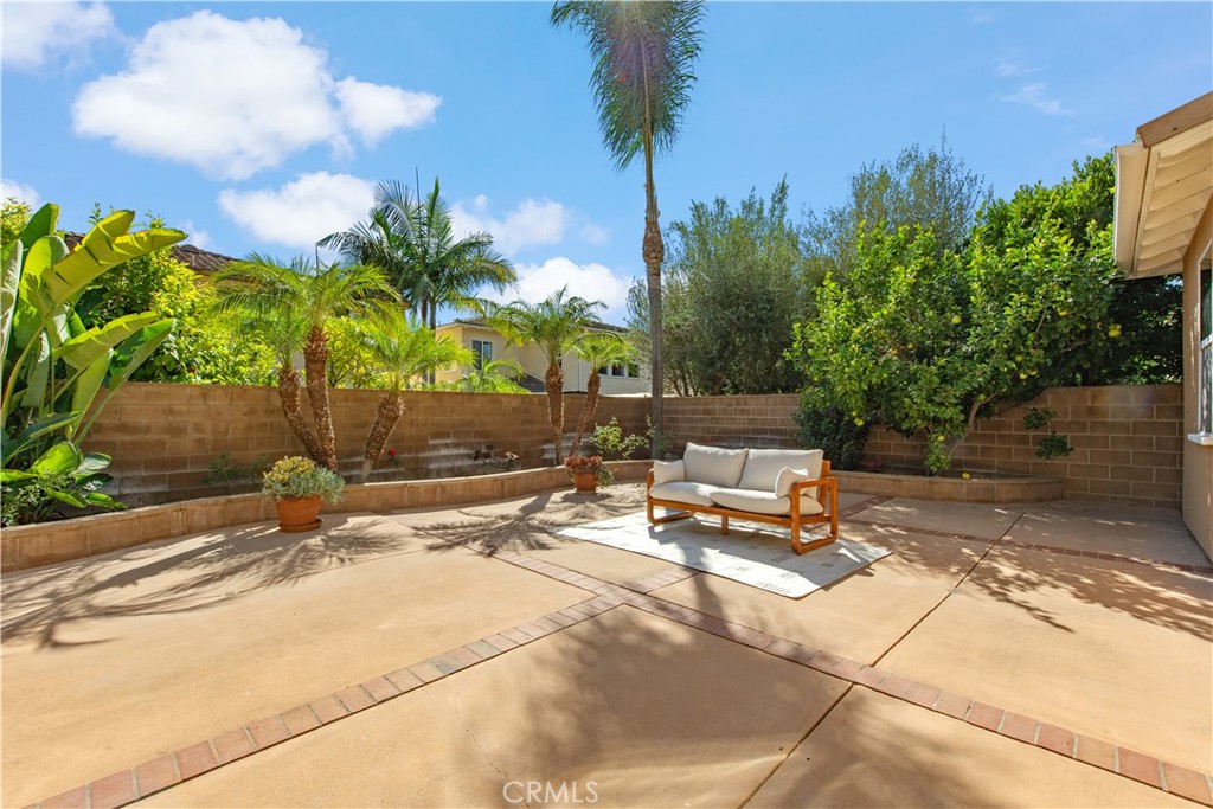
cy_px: 404
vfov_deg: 77.3
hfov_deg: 100.4
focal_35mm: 15
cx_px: 606
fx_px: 505
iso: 200
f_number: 11
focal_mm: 15
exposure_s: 1/500
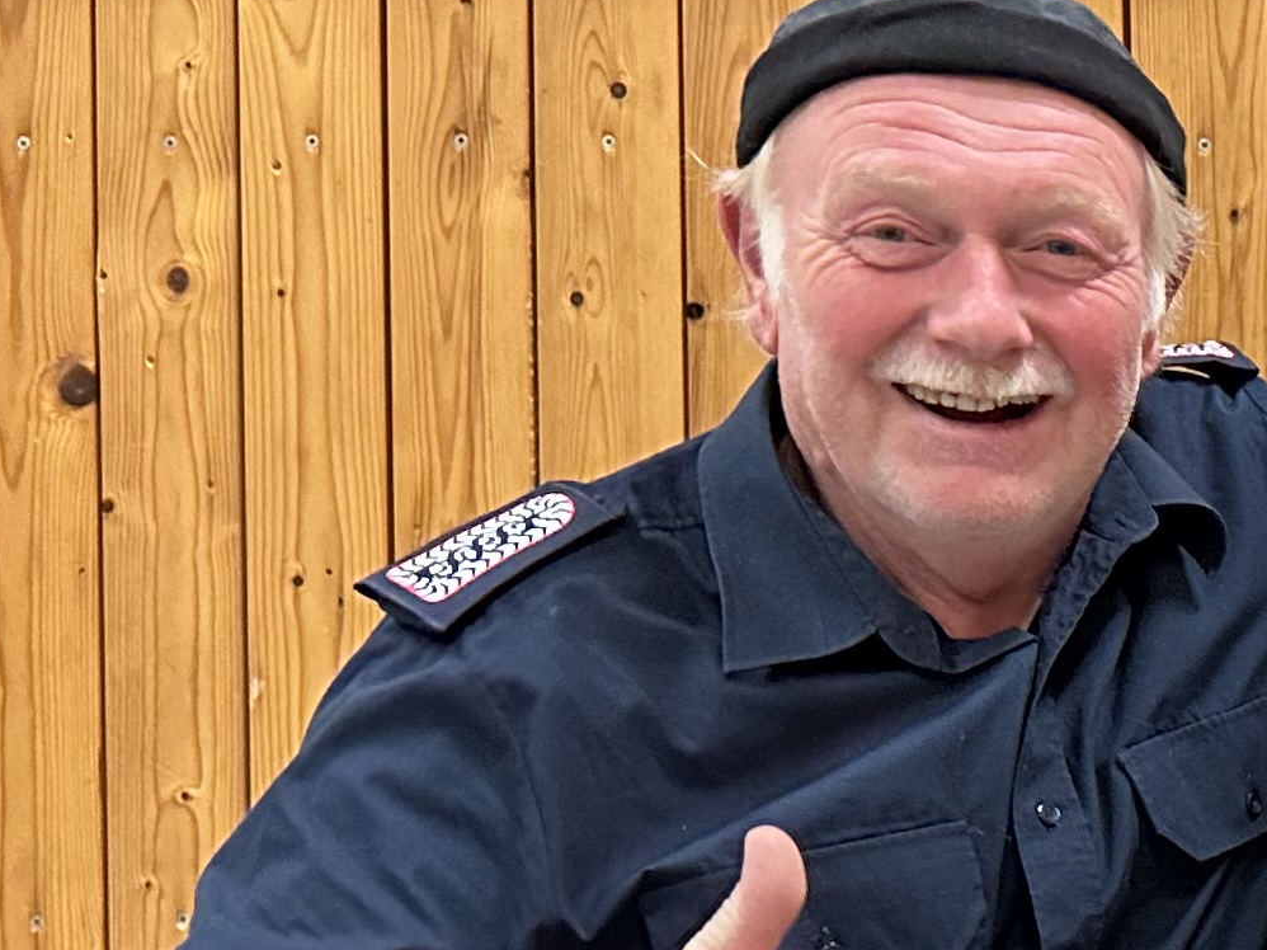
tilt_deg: -1.8
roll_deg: +0.5
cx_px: 2100
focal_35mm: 97
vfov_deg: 15.1
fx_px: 3549
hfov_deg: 17.4
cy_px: 808
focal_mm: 6.86
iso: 400
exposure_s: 1/50
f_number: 1.78
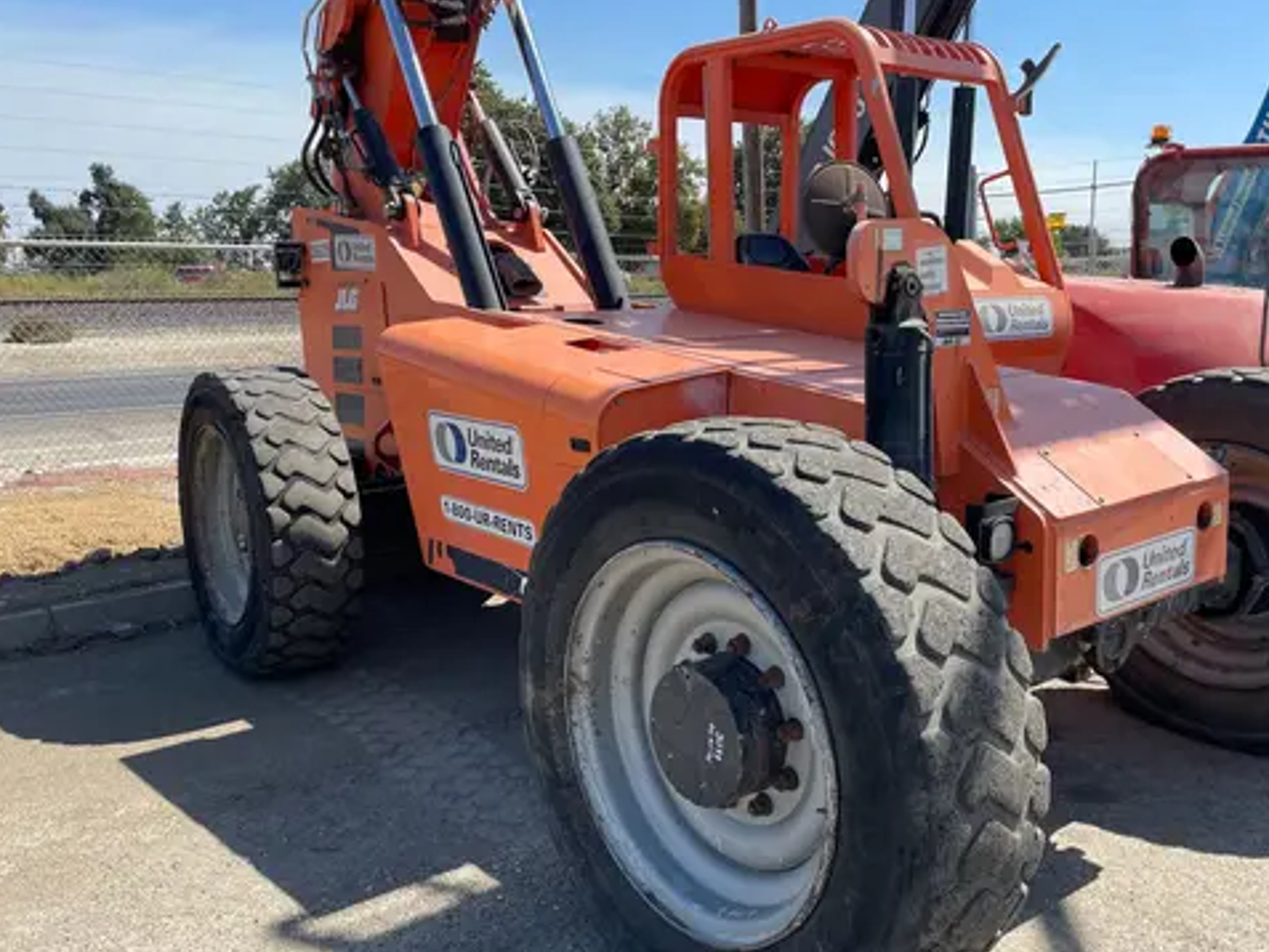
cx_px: 724
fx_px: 1100
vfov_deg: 46.8
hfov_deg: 59.7
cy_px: 501
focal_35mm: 30
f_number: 1.6
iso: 32
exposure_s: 1/1984
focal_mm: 4.2
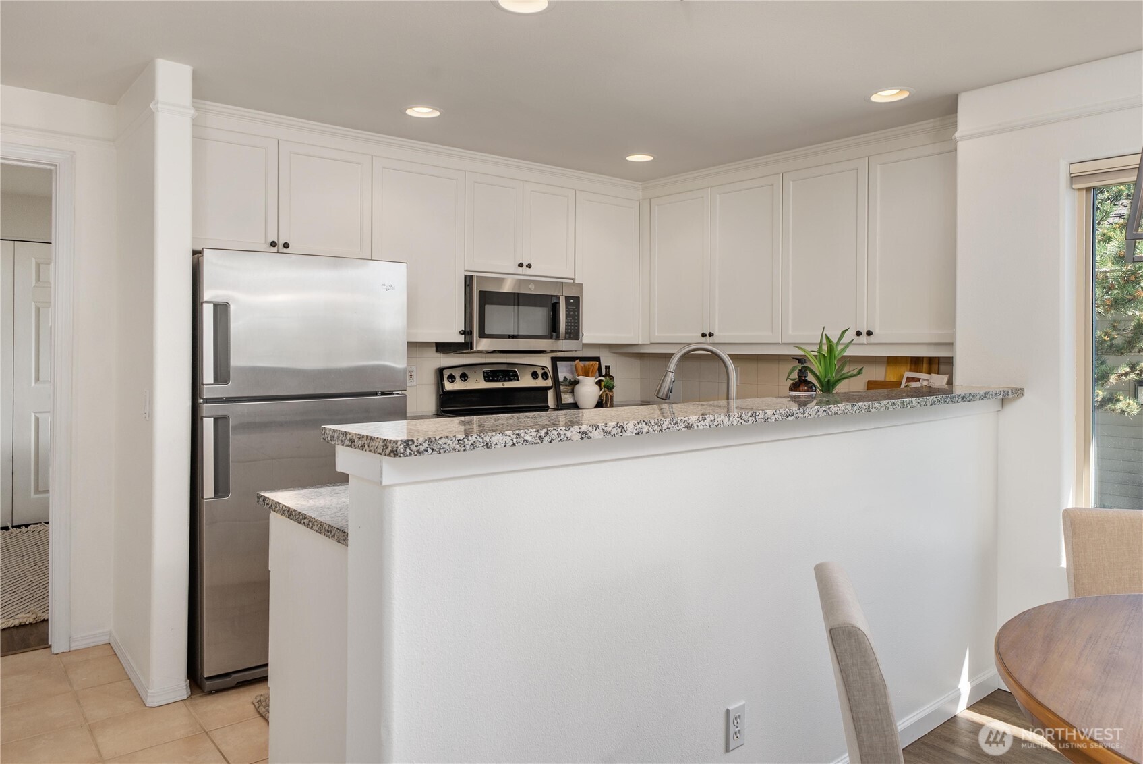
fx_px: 762
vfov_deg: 53.2
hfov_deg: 73.7
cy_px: 382
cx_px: 572
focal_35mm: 24
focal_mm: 24
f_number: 7.1
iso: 1000
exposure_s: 1/20
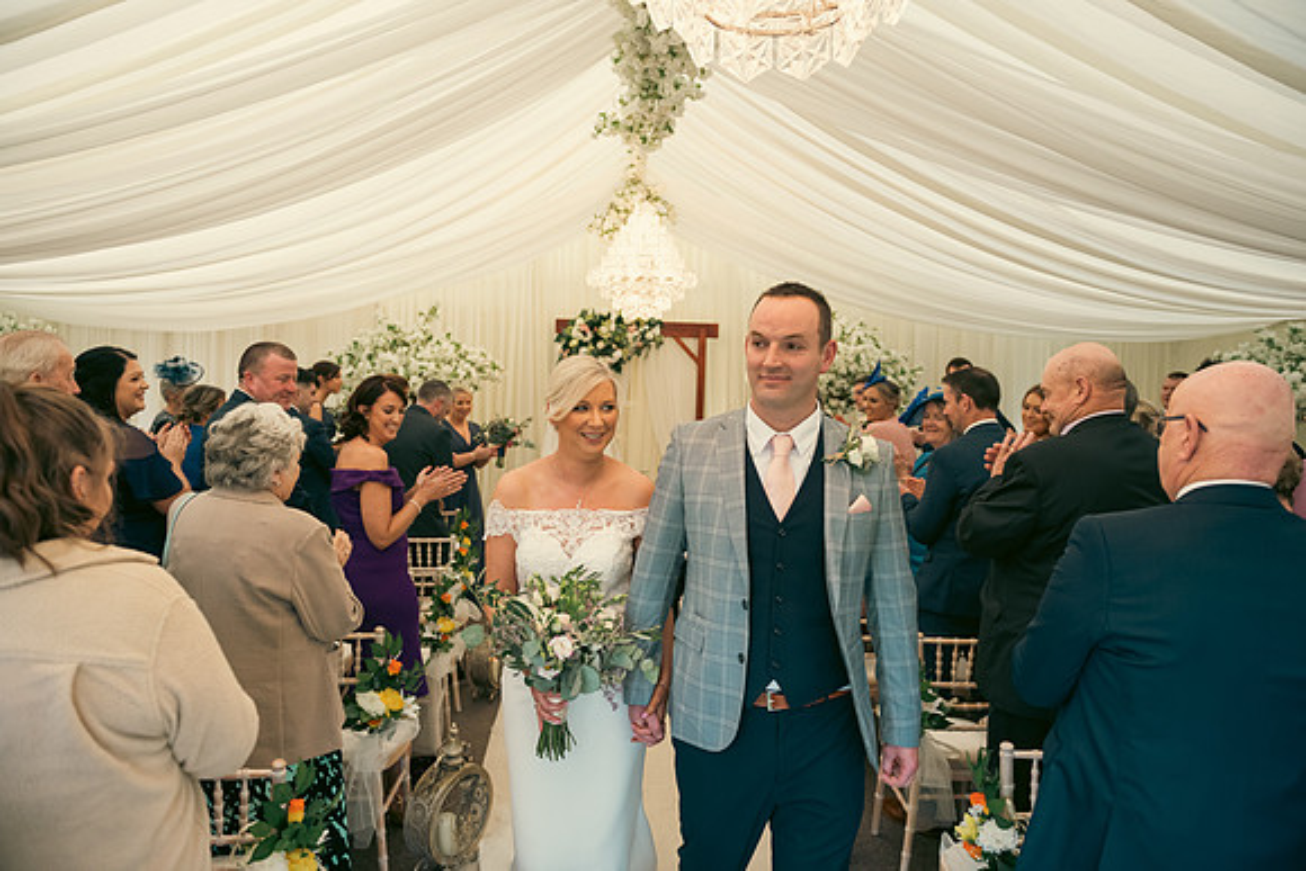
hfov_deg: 73.7
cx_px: 653
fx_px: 871
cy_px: 436
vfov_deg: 53.2
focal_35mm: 24
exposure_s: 1/160
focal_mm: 24
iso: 500
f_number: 3.5
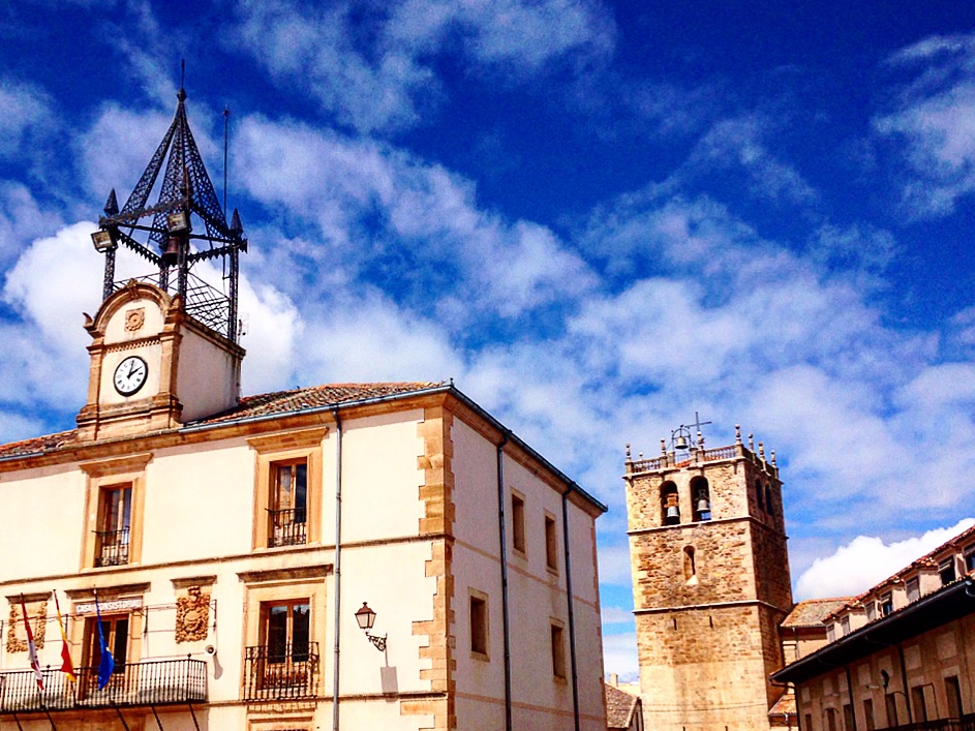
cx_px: 403
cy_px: 442
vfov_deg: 34.2
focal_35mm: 42
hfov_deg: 44.6
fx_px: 1183
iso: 50
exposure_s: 1/3012
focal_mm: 4.12
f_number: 2.4
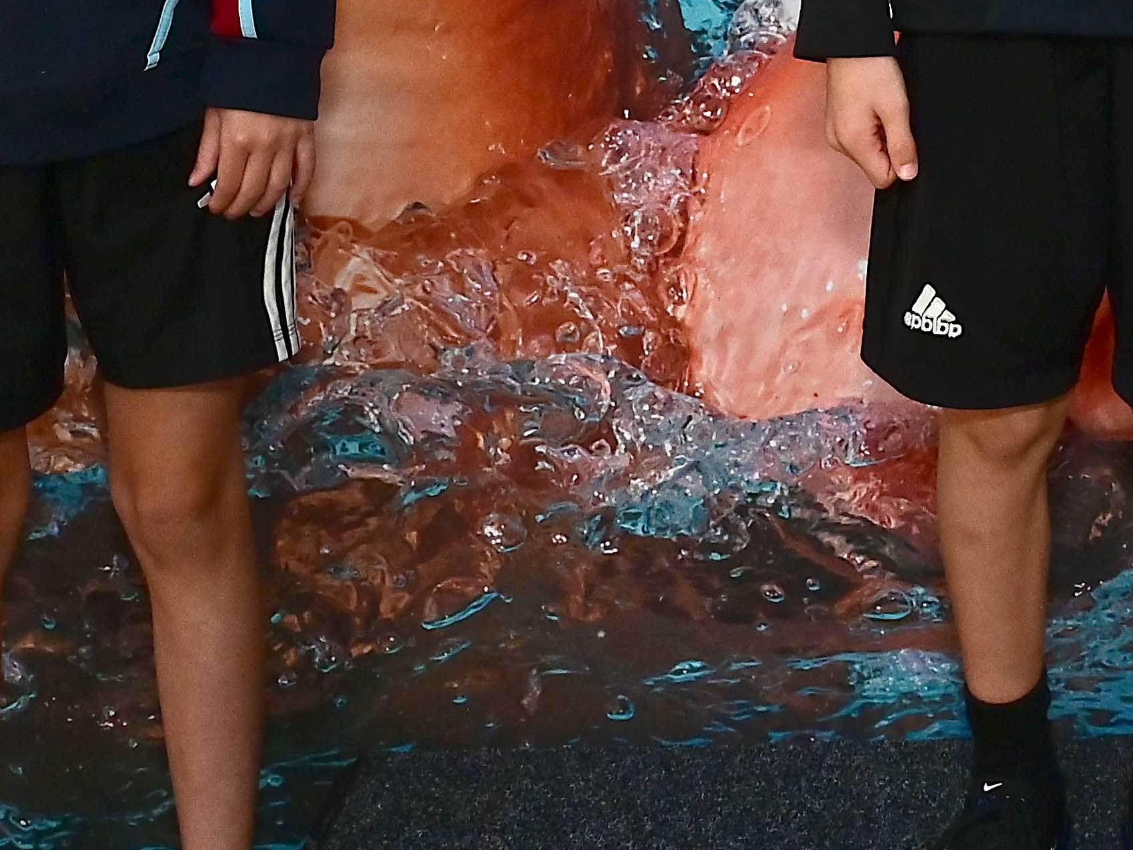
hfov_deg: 17.3
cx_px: 1254
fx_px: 3600
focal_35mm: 110
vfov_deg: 12.9
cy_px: -341
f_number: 13
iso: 1600
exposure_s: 1/160
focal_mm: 32
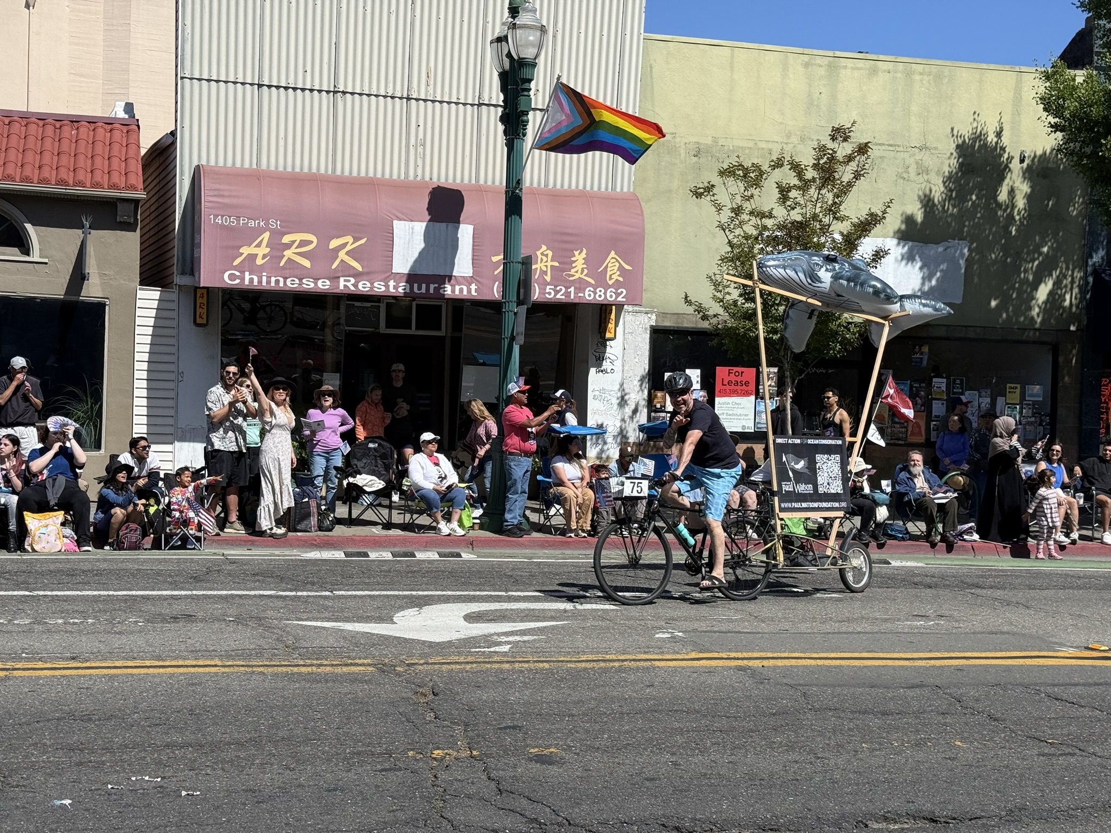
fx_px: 1541
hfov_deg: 39.7
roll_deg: -2.8
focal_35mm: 48
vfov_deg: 30.3
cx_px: 556
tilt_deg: +0.6
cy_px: 416
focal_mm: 6.76
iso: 64
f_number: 1.78
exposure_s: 1/4878
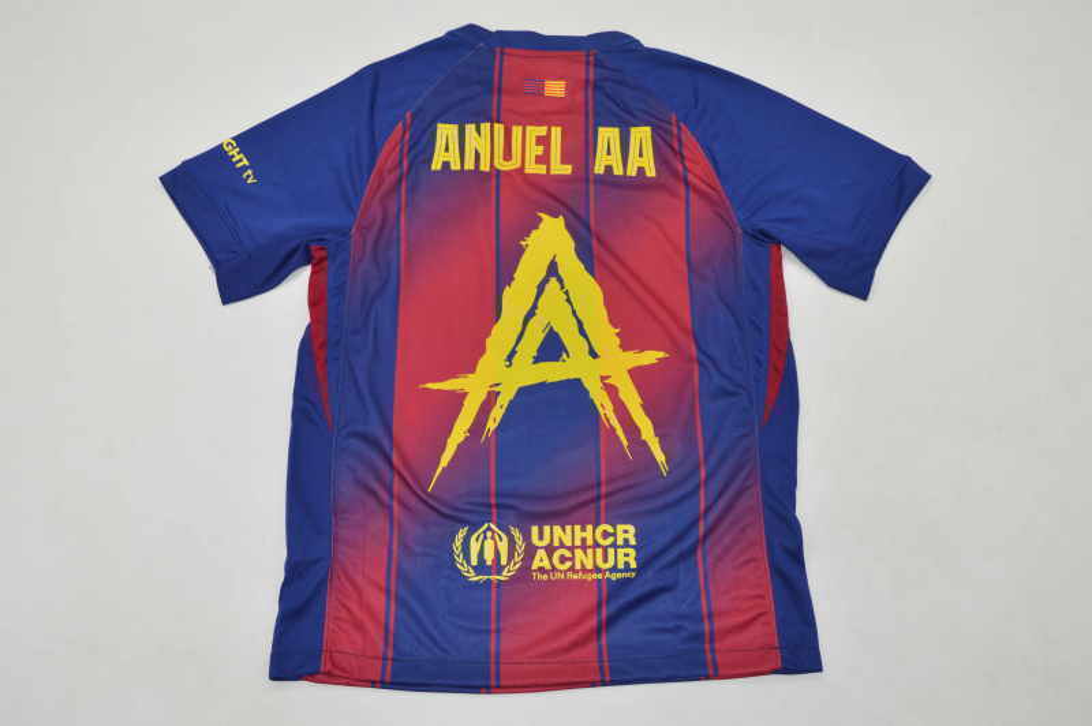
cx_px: 546
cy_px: 363
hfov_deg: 53.2
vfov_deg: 36.8
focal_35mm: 36
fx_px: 1091
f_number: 8
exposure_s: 1/200
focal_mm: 24
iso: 400
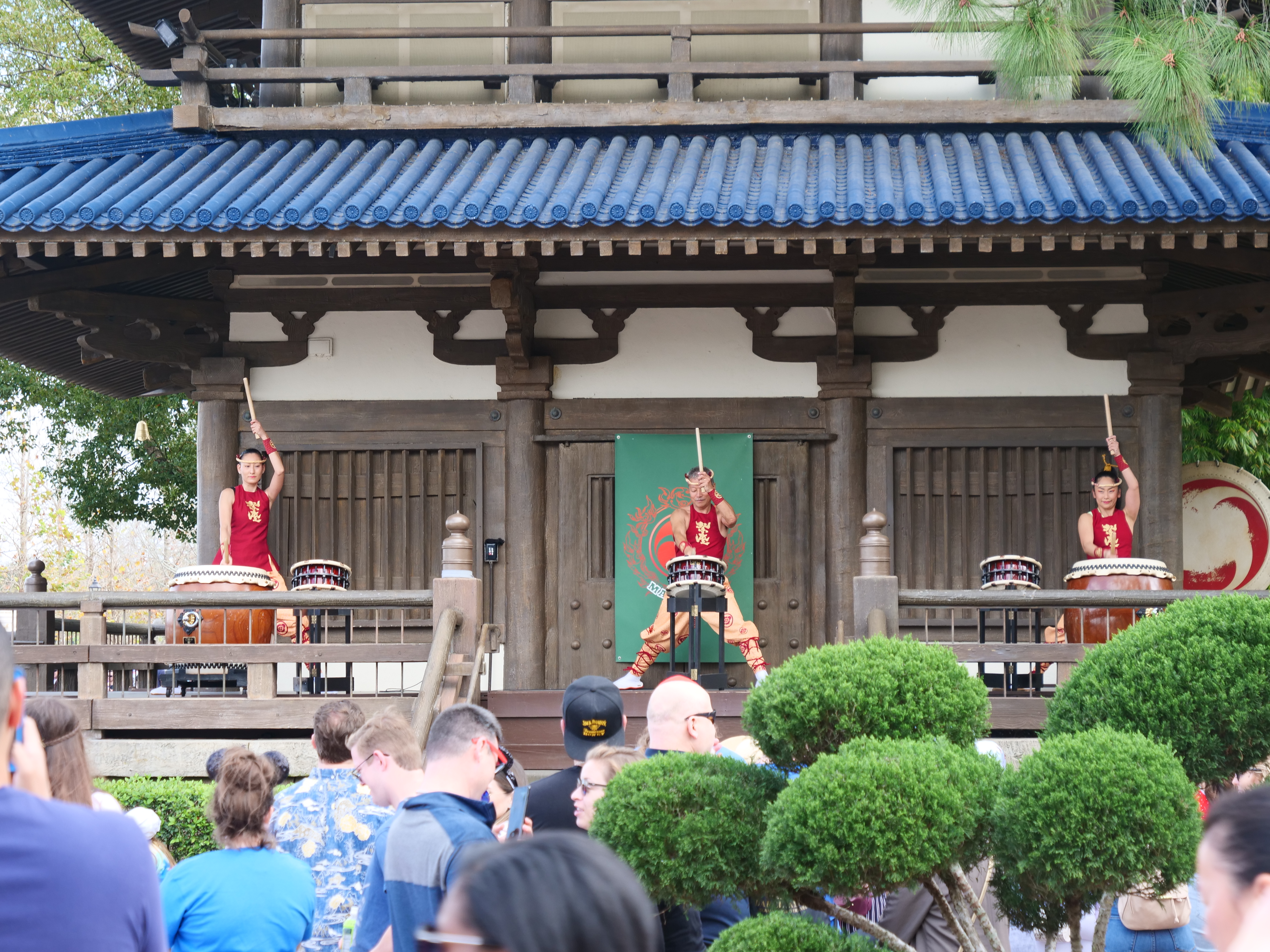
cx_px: 635
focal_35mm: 88
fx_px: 3229
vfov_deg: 16.8
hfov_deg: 22.3
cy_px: 476
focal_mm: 44
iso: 200
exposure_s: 1/125
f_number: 3.9
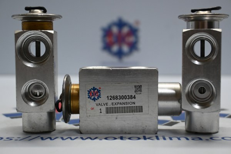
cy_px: 77
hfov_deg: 35.1
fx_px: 366
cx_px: 116
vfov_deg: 23.8
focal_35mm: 57
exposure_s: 1/125
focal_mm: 38
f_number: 5.6
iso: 1250
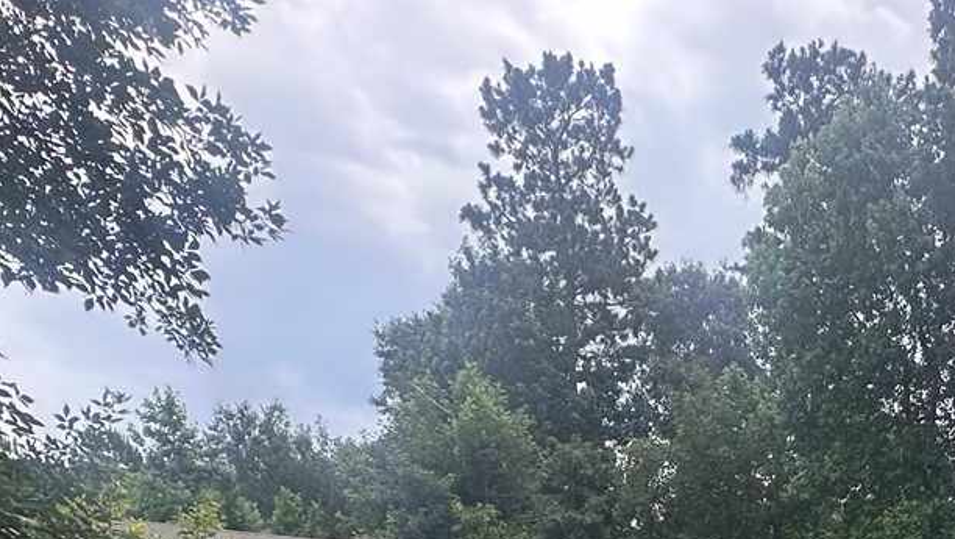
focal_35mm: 51
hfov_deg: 38.3
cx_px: 822
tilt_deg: -8.1
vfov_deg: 17.8
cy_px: 1023
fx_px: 1292
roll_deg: +1.7
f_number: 2.2
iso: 40
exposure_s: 1/609
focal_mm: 2.22
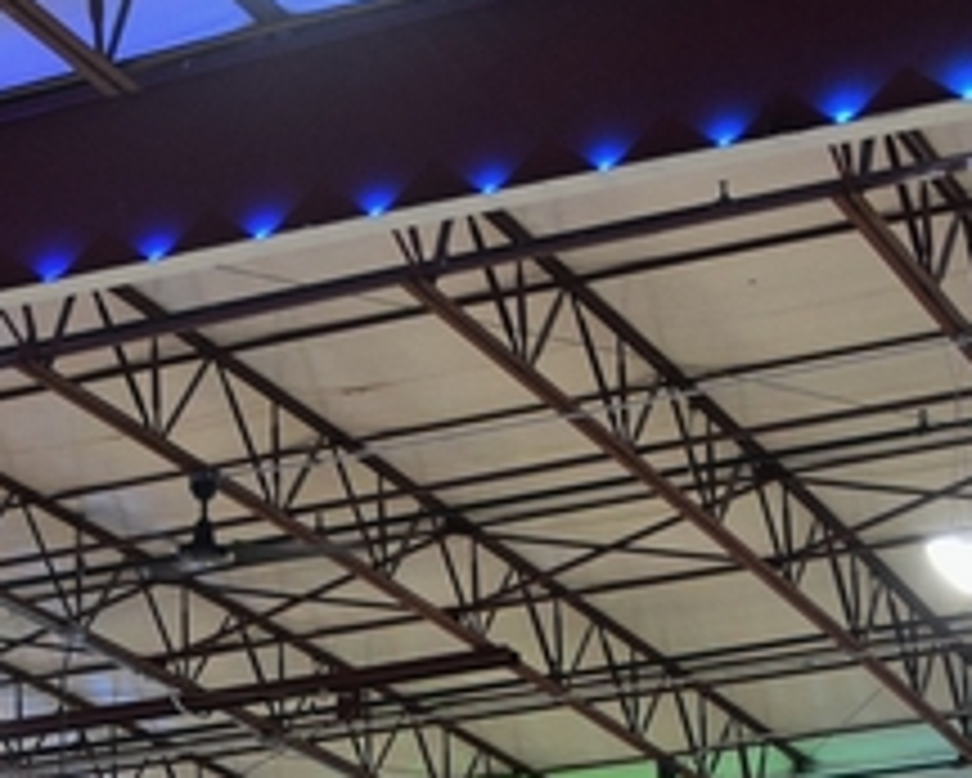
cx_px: 76
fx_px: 3454
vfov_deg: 12.1
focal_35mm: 120
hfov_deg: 15.8
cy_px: 1257
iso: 800
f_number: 4
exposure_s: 1/60
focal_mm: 18
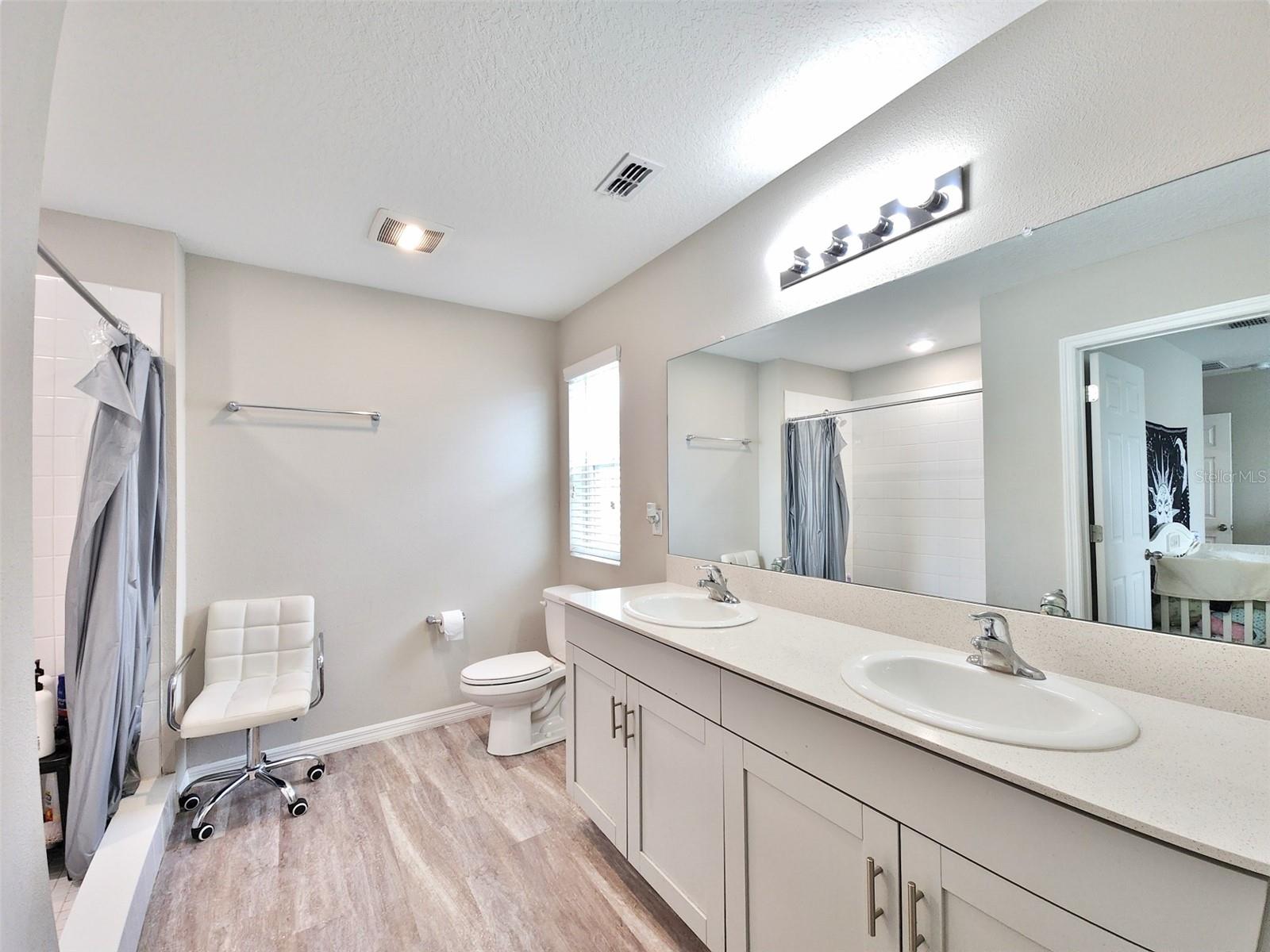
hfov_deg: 106.2
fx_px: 477
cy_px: 476
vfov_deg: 89.9
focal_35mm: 13
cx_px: 635
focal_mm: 2.2
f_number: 2.2
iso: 125
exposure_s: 1/60
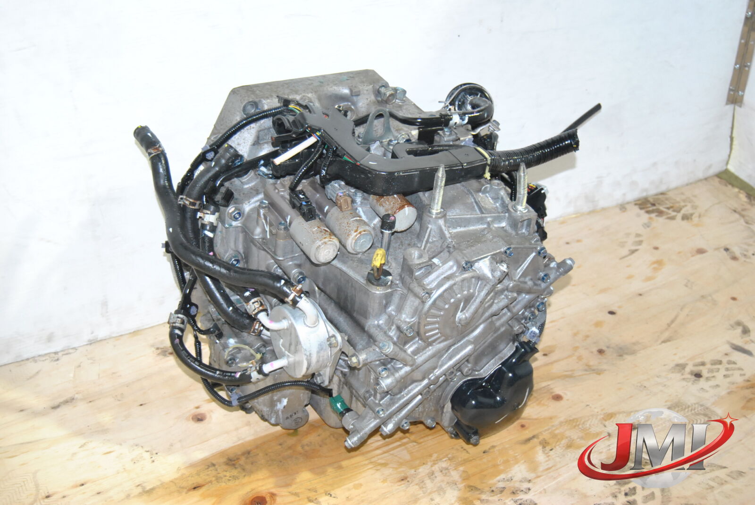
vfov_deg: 28.2
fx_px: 1008
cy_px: 252
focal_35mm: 48
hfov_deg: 41.1
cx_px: 378
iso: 800
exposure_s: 1/60
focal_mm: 32
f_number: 5
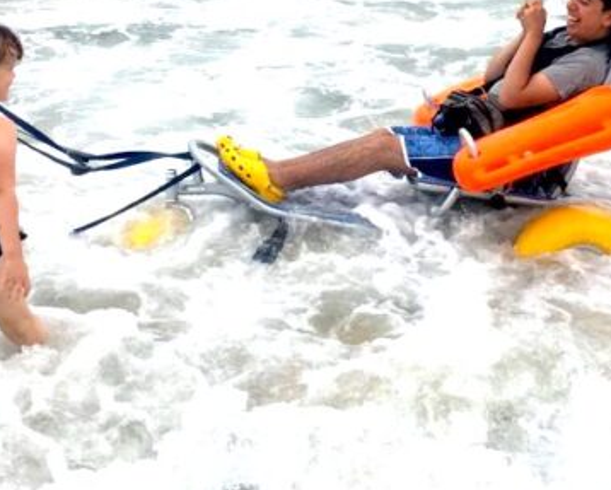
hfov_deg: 29.5
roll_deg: +2.0
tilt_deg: -13.8
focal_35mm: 64
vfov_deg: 23.5
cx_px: 358
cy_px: 99
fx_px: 1158
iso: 25
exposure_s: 1/1832
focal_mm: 4.15
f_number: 2.2
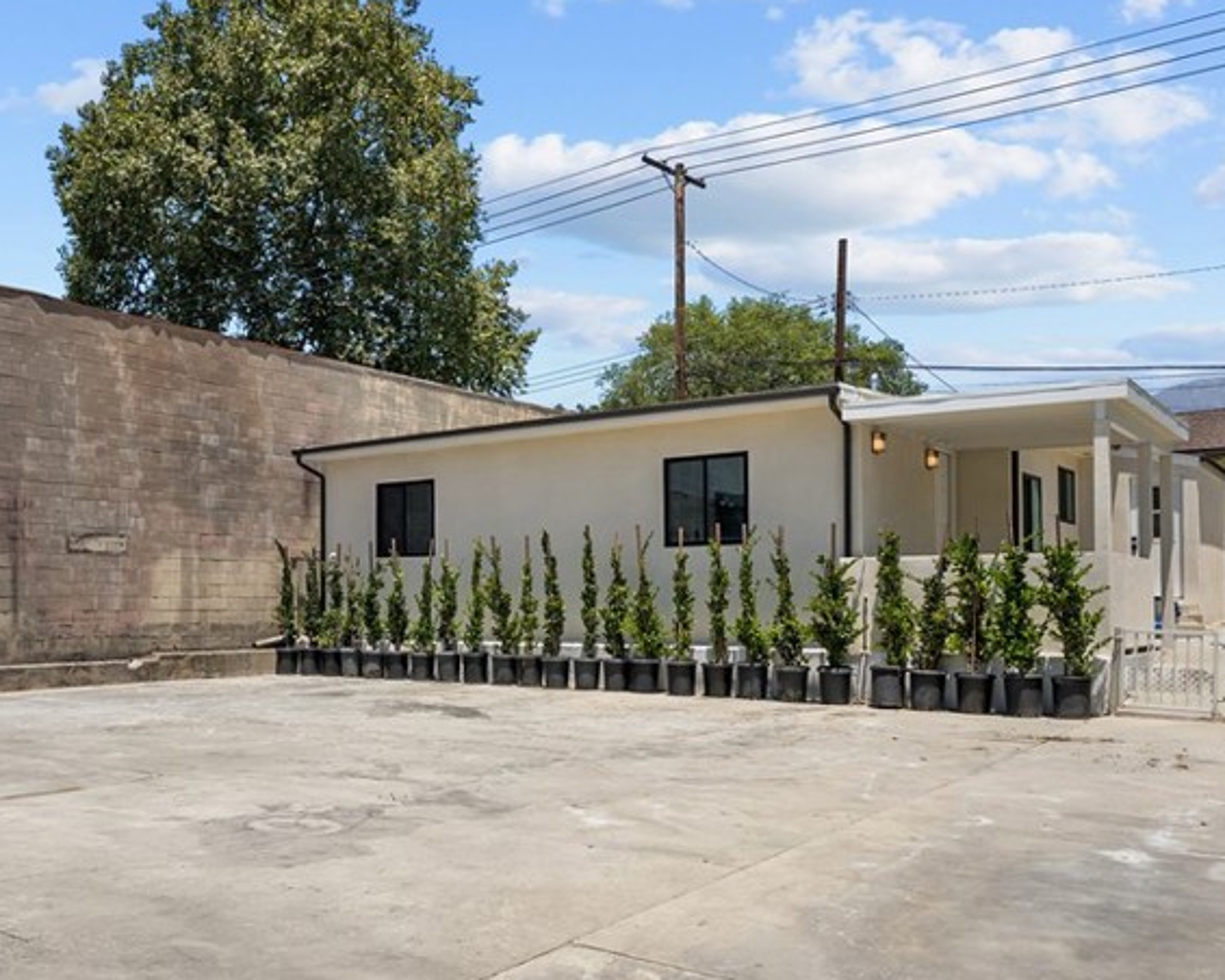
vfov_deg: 43.2
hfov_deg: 51.5
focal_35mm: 34
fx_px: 1233
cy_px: 580
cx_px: 375
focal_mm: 20
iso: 80
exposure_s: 1/90
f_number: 8
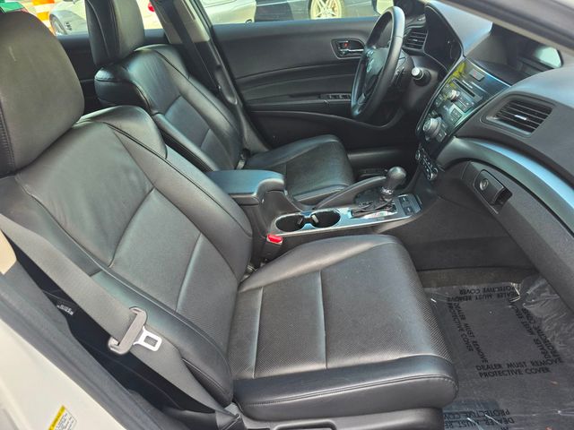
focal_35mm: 23
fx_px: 381
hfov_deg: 73.9
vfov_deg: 58.9
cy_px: 215
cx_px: 287
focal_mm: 6.3
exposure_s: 1/180
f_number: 1.7
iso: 100
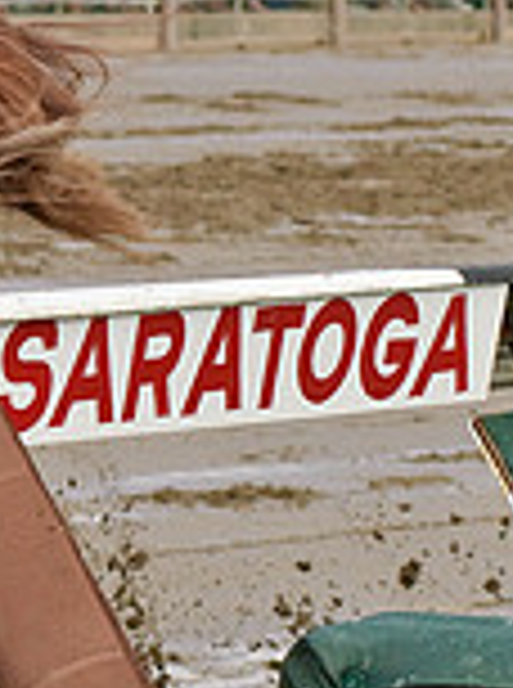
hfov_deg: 3.3
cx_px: -657
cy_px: 52
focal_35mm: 438
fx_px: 8691
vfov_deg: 4.5
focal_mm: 80
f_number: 8
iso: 400
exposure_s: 1/1000
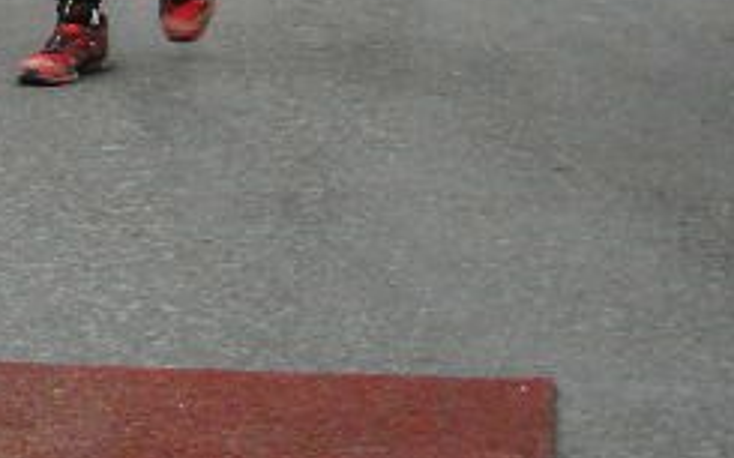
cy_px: -287
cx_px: 30
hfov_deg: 16.5
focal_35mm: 124
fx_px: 2480
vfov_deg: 10.1
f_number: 3.5
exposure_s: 1/343
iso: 80
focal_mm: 5
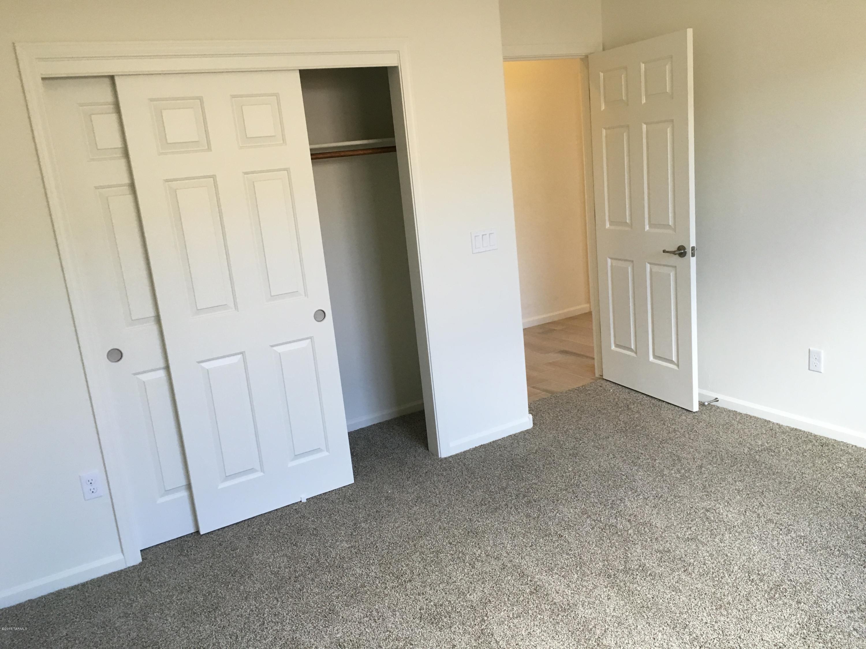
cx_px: 433
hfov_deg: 61.7
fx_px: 726
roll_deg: +5.0
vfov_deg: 48.2
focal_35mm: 29
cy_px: 324
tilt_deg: -12.0
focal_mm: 4.15
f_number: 2.2
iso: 40
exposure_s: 1/30
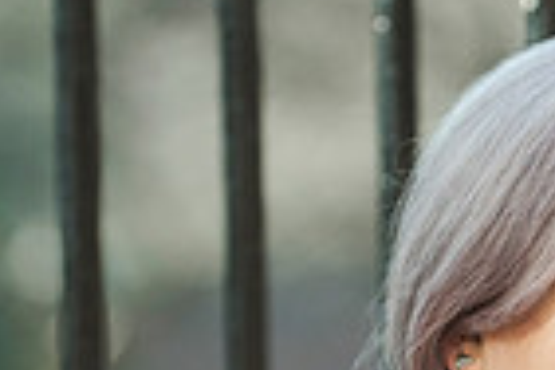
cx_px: 732
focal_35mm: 525
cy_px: 490
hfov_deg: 3.9
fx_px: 8093
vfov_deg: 2.6
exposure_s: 1/2000
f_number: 3.2
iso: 640
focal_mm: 120
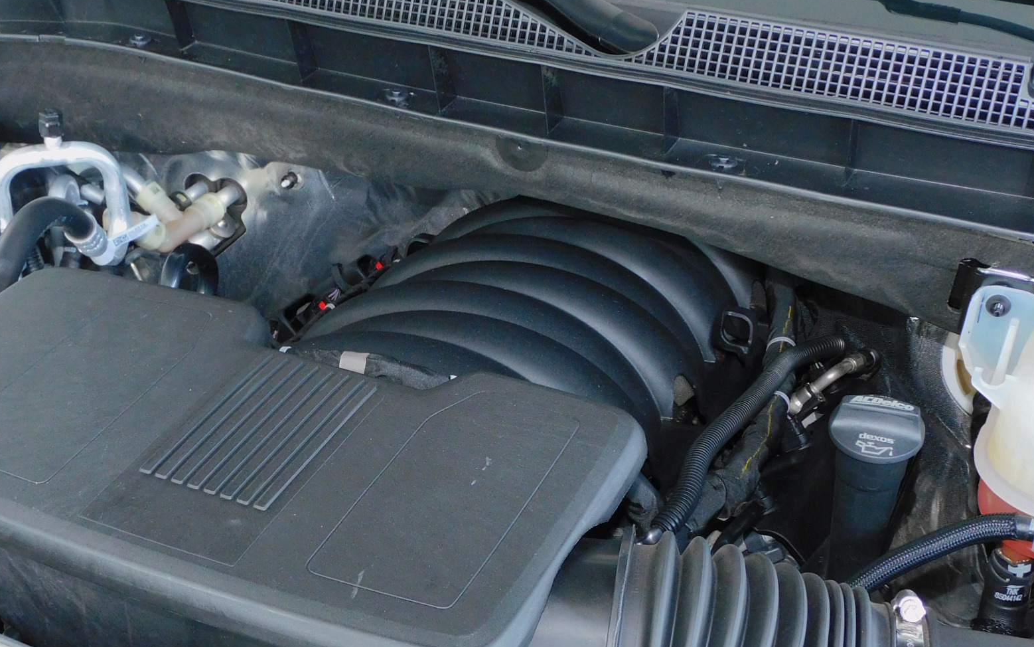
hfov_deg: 39.3
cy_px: 440
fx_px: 1437
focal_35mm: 51
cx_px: 384
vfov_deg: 25.2
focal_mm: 5.9
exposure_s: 1/30
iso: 200
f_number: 3.6
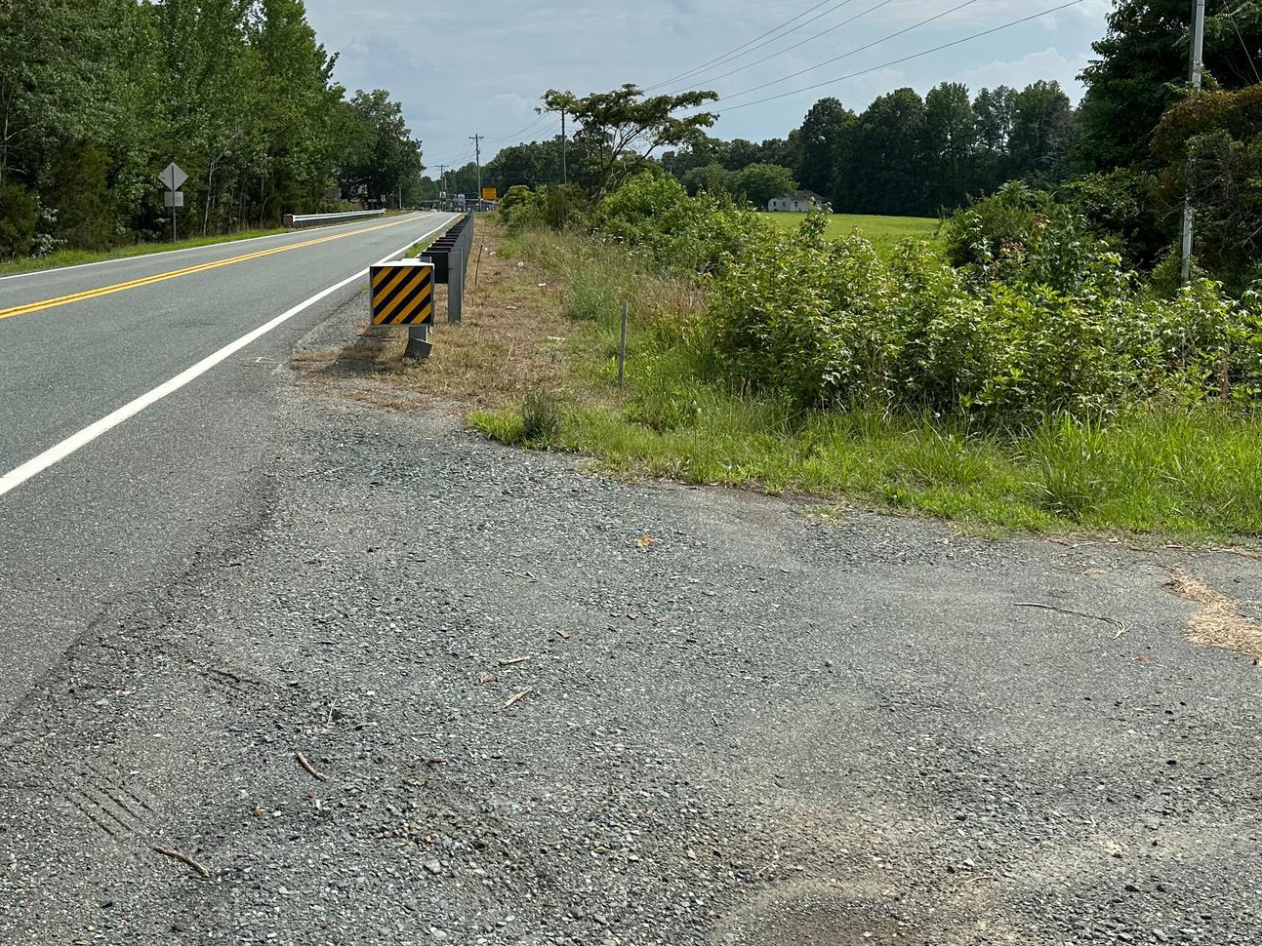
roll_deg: +0.3
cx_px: 504
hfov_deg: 48.7
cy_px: 237
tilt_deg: -2.8
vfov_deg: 36.8
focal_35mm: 38
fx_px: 1385
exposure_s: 1/7576
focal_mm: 6.86
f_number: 1.78
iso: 80
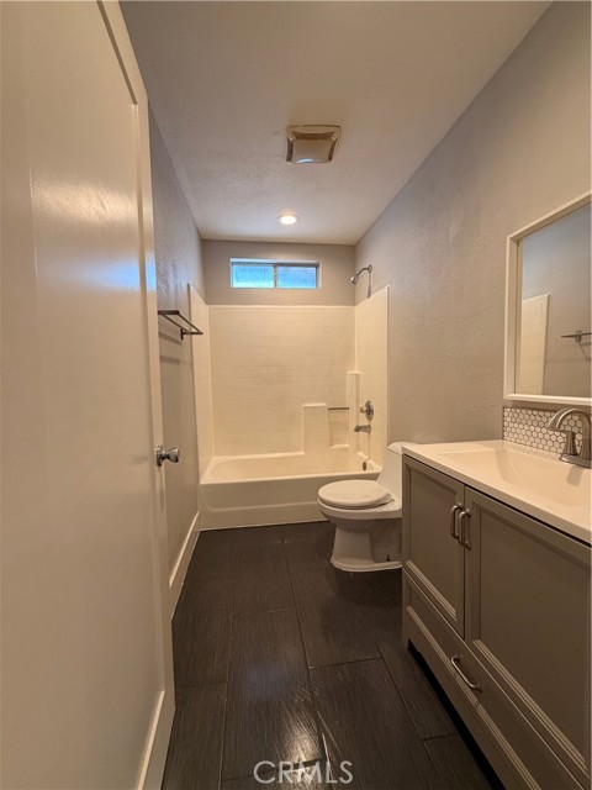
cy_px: 395
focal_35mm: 14
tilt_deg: -2.7
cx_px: 296
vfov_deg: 102.1
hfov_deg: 85.7
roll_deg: +2.1
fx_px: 319
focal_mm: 2.22
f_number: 2.2
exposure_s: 1/120
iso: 320
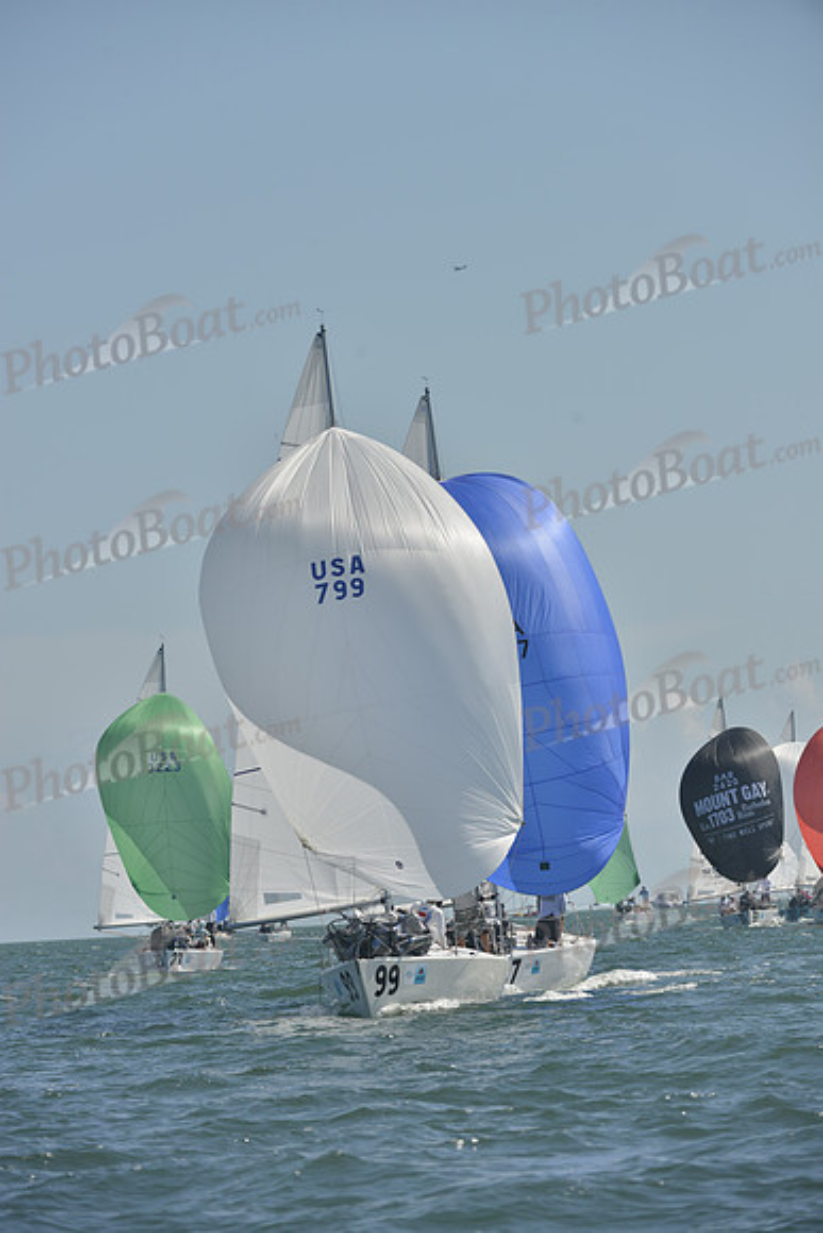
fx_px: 7539
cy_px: 616
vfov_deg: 9.4
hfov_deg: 6.2
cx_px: 412
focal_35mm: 220
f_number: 7.1
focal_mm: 220
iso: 200
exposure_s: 1/1250
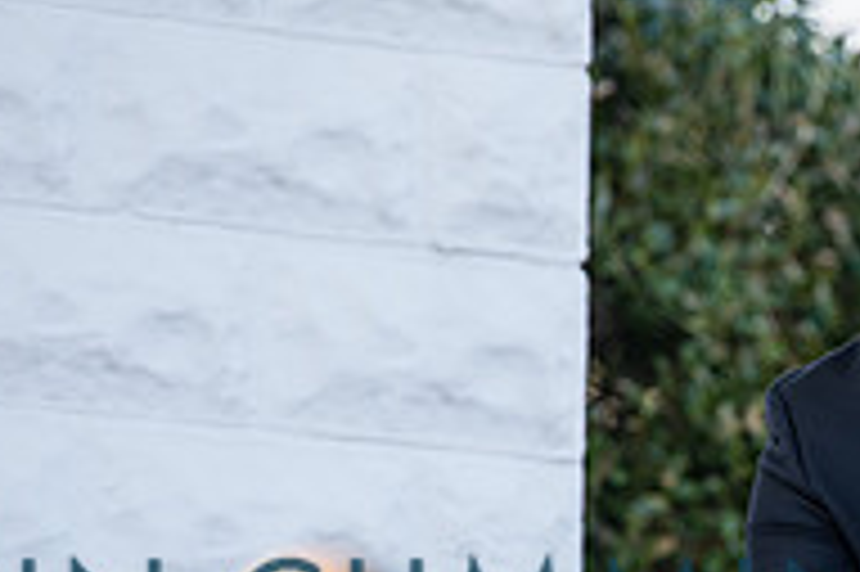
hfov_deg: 3.4
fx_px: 14512
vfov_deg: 2.3
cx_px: 1022
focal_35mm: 608
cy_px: 601
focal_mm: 200
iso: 200
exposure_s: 1/250
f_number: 3.5
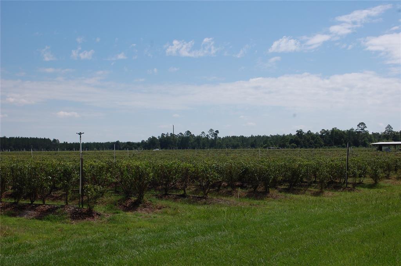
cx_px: 200
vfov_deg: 25.7
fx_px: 584
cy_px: 133
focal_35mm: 52
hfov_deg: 37.9
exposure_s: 1/400
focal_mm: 35
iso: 200
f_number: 10
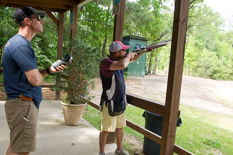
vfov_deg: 41.1
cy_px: 78
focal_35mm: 32
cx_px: 116
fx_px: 207
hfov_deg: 58.7
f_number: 5.6
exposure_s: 1/100
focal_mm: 32
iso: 200
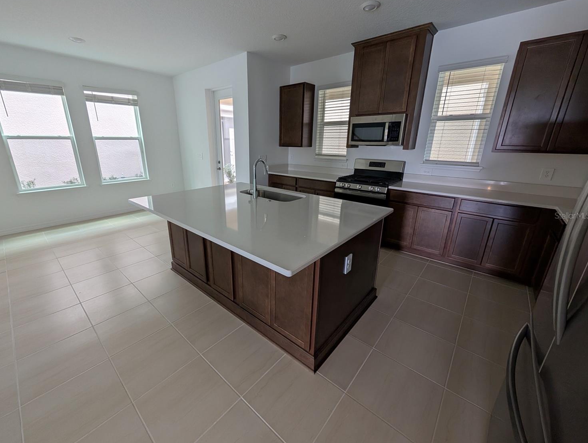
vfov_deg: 90.1
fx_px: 221
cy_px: 216
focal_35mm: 13
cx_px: 274
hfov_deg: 105.9
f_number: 1.7
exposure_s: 1/62
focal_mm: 2.02
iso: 86
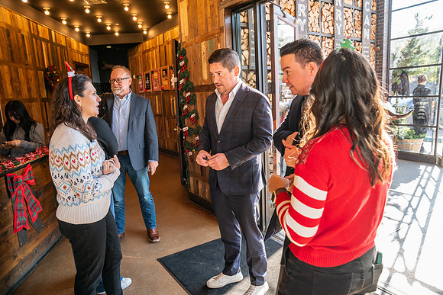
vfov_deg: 53.2
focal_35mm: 24
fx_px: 295
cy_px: 148
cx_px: 222
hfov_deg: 73.7
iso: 500
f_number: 4.5
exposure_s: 1/125
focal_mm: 24
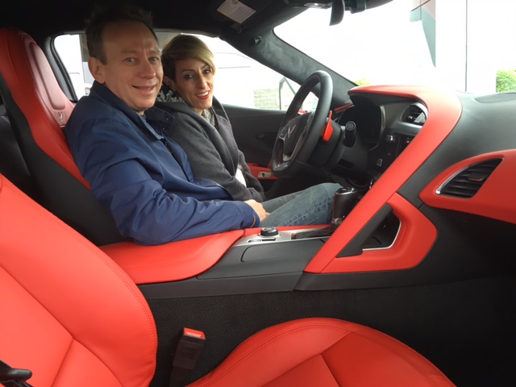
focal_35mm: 29
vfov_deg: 48.2
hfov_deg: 61.7
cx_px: 258
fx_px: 432
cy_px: 194
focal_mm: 4.15
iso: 25
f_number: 2.2
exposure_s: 1/30
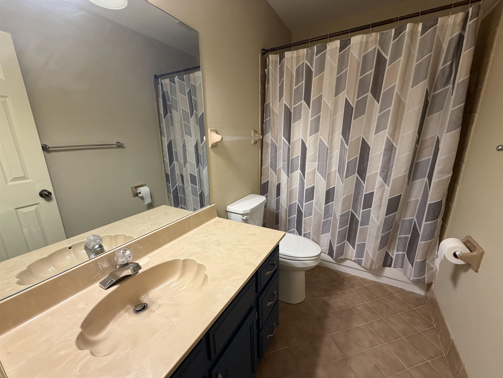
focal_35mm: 14
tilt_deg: -14.5
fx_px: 203
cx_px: 252
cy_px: 189
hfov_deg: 102.1
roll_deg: +2.3
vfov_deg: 85.7
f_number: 2.2
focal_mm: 2.22
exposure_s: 1/60
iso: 250
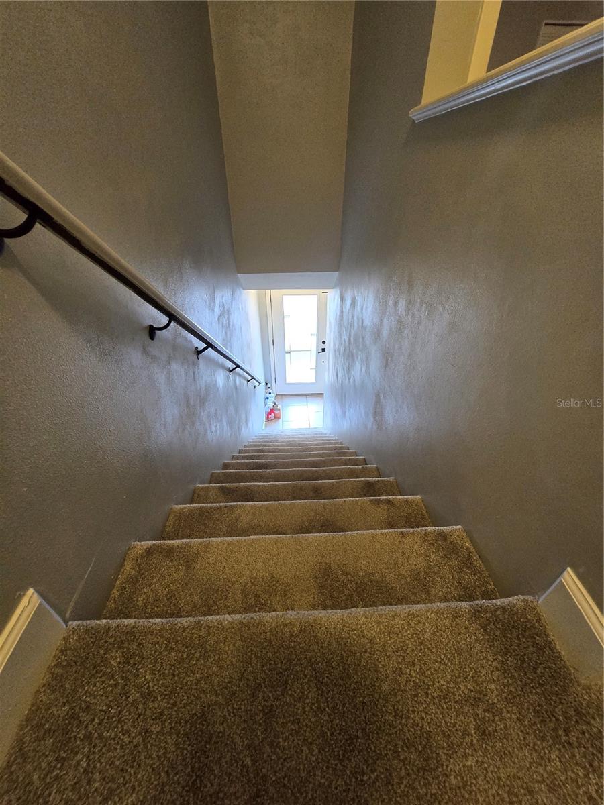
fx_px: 302
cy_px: 402
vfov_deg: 106.2
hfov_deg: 89.9
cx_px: 302
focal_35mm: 13
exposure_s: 1/60
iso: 640
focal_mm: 2.2
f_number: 2.2
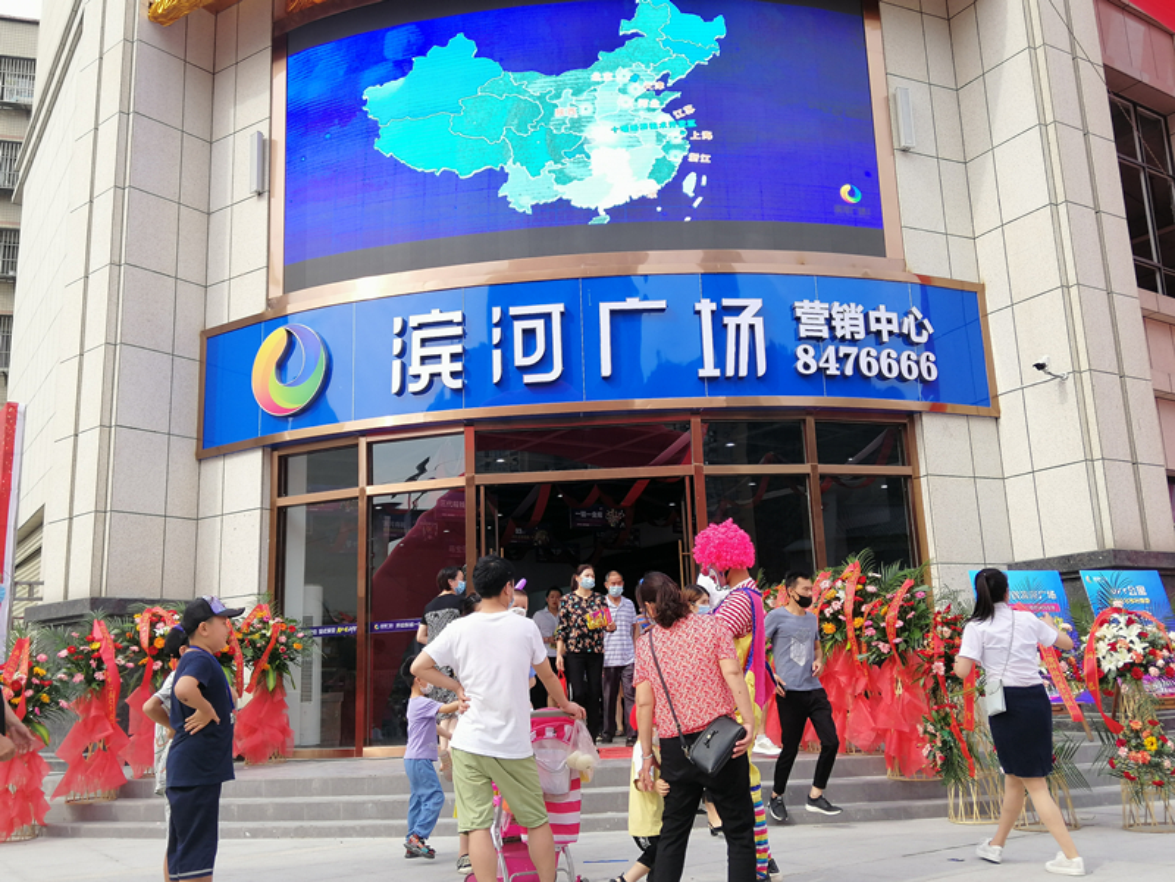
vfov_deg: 44.2
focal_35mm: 32
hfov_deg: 56.8
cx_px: 588
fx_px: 1086
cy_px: 441
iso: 50
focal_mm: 3.81
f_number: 2.2
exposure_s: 1/290
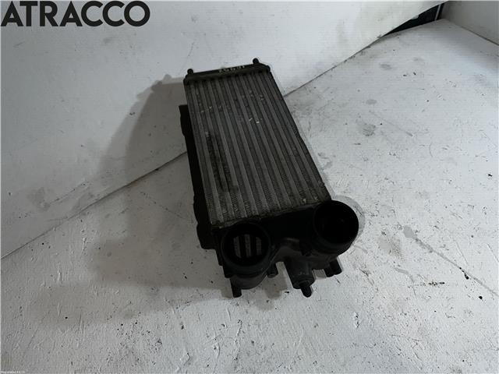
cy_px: 187
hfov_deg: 71.6
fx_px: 346
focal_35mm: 24
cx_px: 250
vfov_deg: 56.8
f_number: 1.78
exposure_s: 1/822
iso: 50
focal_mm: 6.86
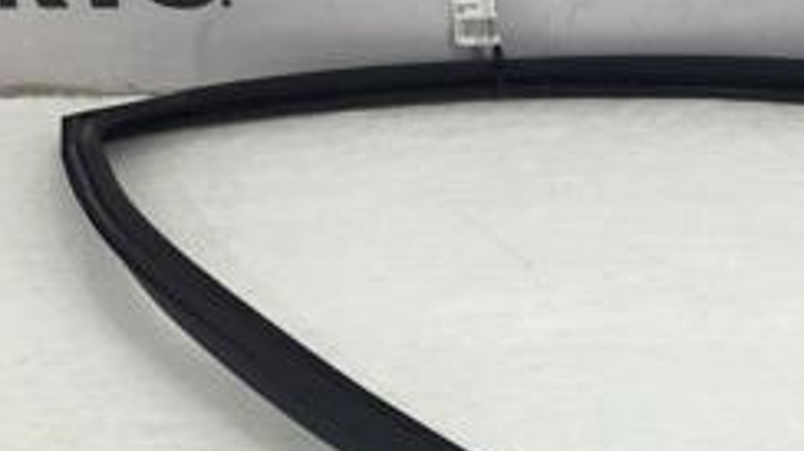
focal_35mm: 83
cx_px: 603
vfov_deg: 14.4
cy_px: 392
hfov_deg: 25.3
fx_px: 1769
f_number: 2.2
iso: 40
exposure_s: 1/100
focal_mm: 4.15
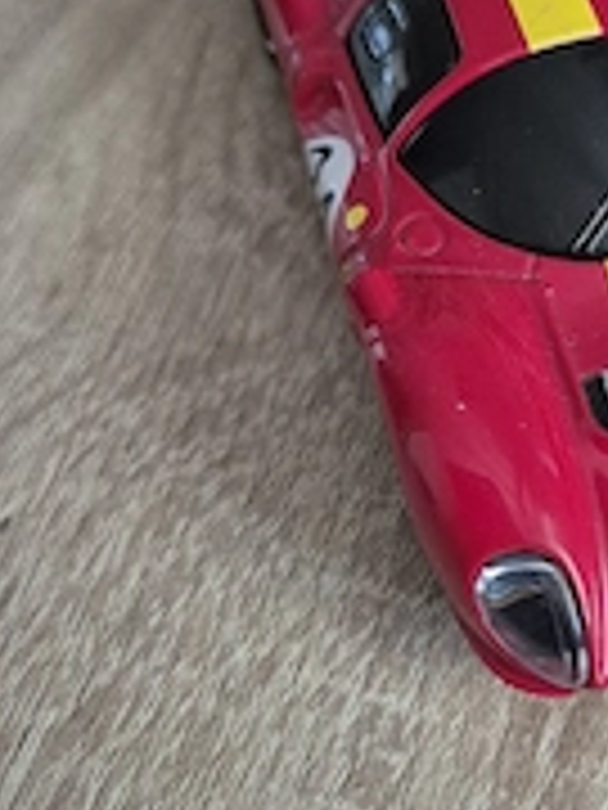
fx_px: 1194
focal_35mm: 51
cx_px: 599
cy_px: 328
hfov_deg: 27.1
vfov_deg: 37.4
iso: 800
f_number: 1.8
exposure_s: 1/100
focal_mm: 5.4
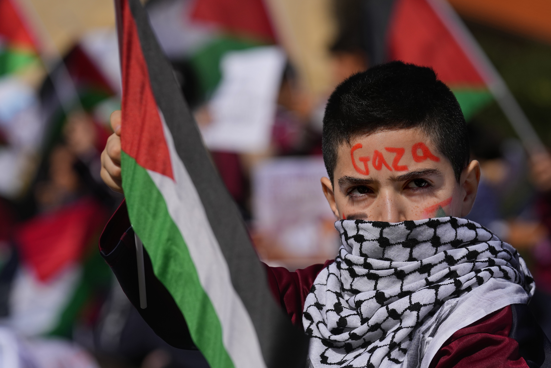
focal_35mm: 155
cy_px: 184
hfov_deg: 13.2
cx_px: 276
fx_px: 2372
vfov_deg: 8.9
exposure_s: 1/10000
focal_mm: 155
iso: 500
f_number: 5
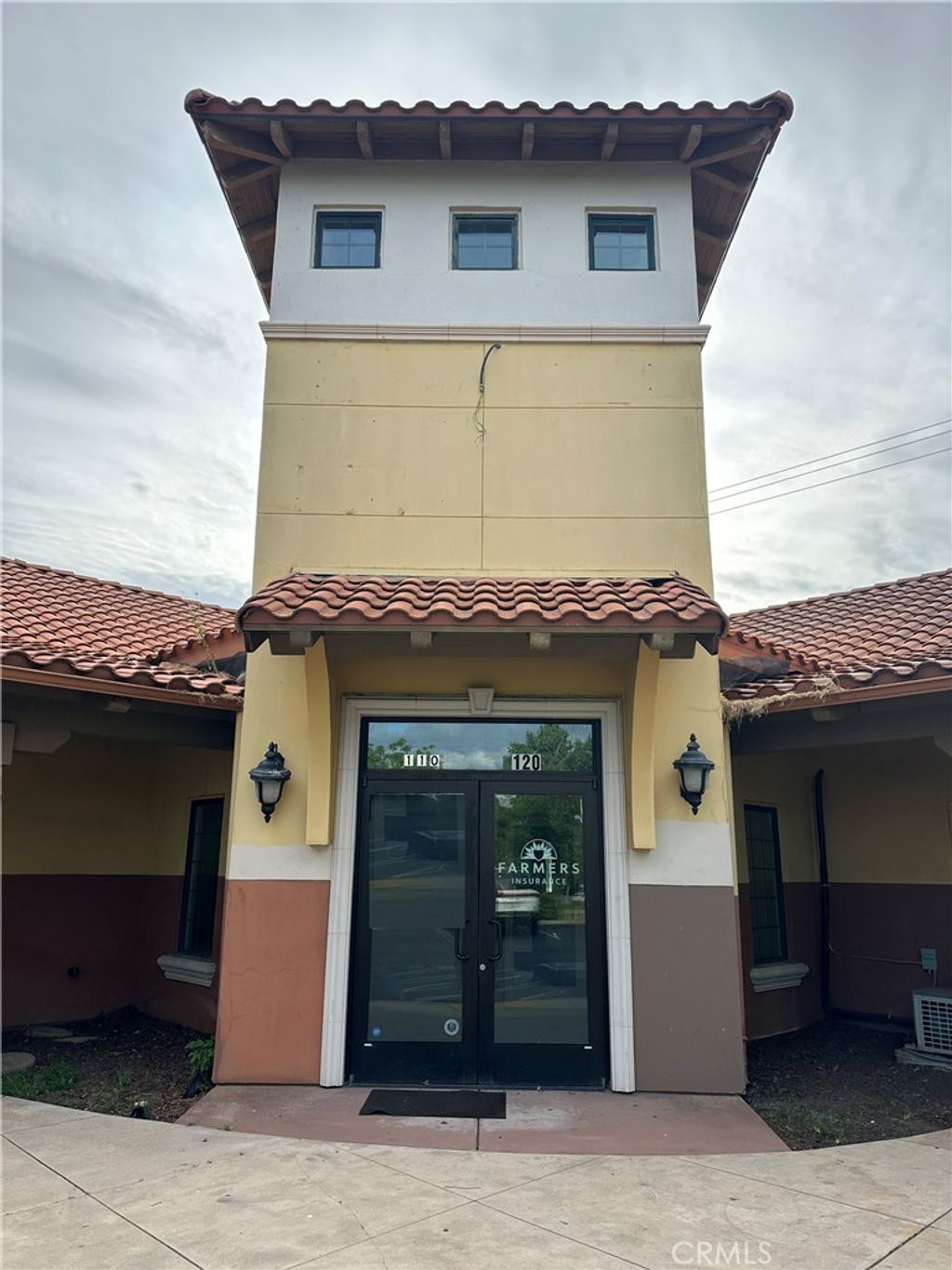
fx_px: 880
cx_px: 476
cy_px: 635
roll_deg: -0.8
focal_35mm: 24
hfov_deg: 56.8
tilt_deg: +14.0
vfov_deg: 71.6
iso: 80
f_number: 1.78
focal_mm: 6.86
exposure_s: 1/2353
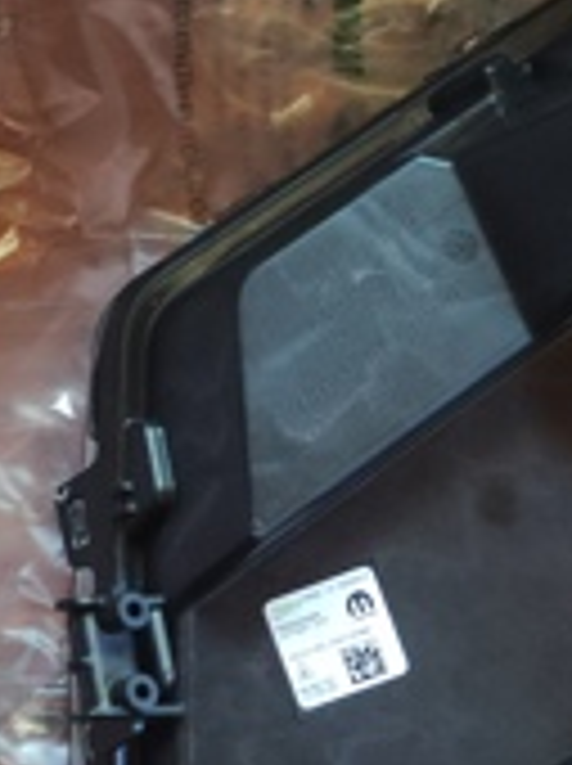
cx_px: 547
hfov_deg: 28.6
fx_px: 1060
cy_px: 814
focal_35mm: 48
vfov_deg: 34.9
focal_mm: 4.74
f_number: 1.79
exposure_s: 1/33
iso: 830
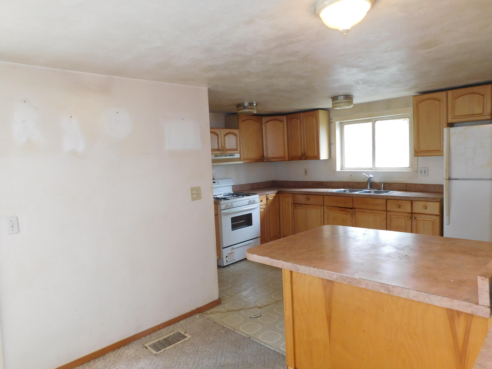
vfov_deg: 58.9
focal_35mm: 23
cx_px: 246
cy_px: 184
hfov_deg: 73.9
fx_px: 327
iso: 220
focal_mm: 4
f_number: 3
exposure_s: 1/30
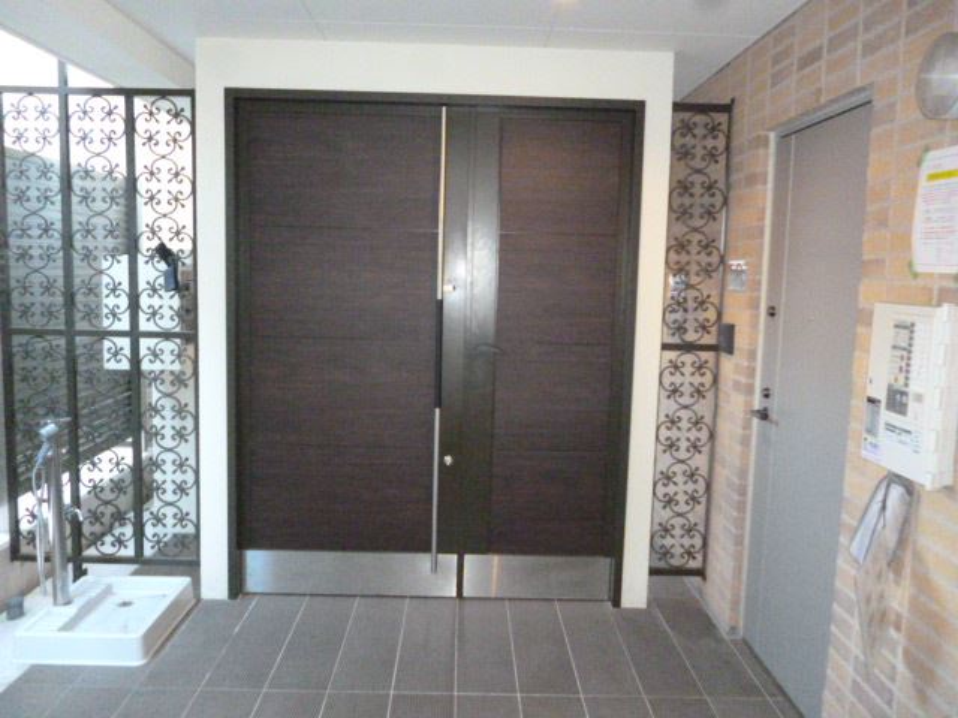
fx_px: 775
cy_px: 359
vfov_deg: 49.7
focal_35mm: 28
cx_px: 479
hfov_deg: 63.4
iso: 1600
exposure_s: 1/60
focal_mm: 5
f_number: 3.1
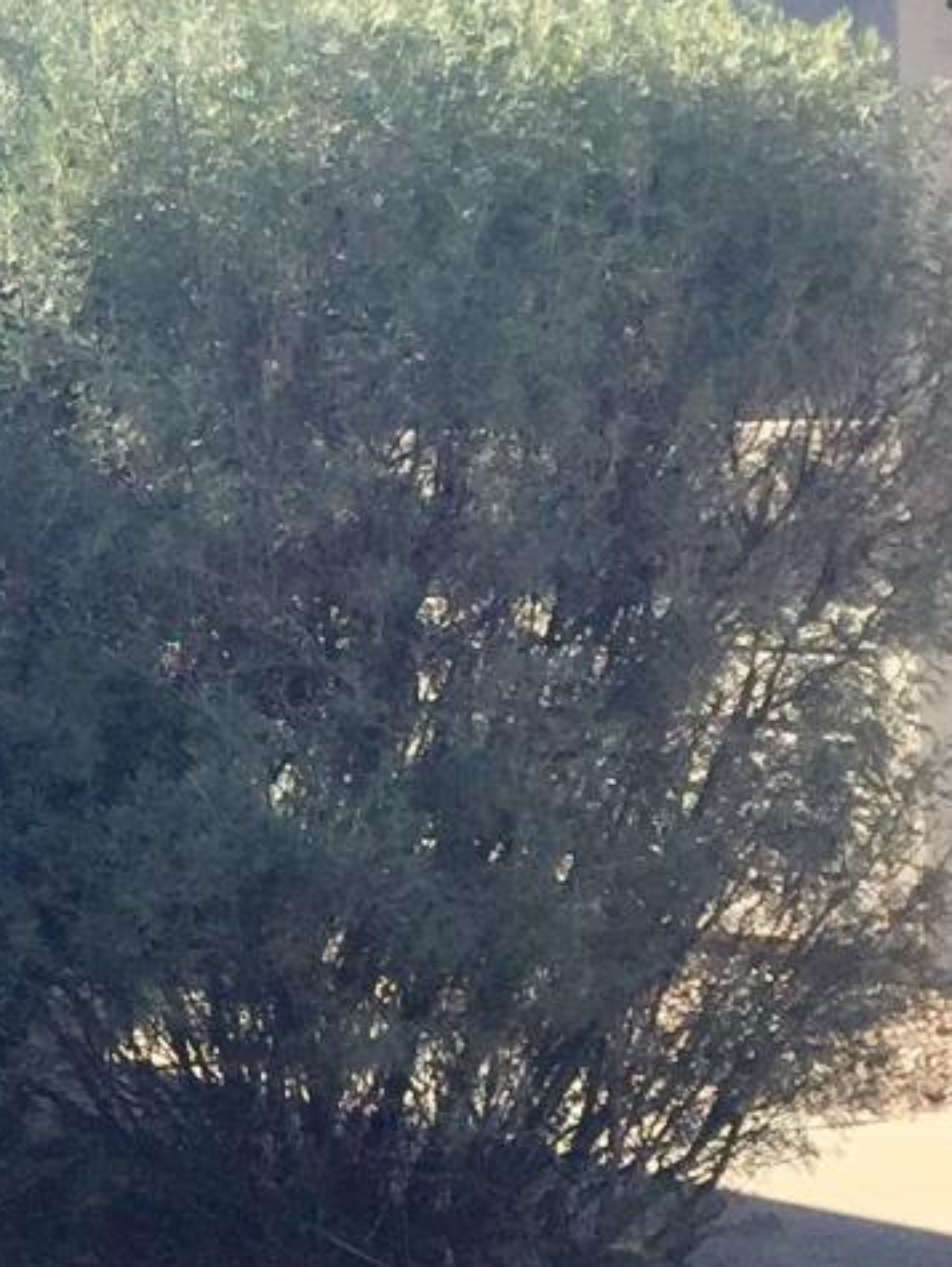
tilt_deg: -4.6
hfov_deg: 11.2
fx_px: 4468
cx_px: -832
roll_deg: +2.8
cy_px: 851
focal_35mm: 122
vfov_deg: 16.1
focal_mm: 4.15
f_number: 2.2
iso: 32
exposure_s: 1/1163
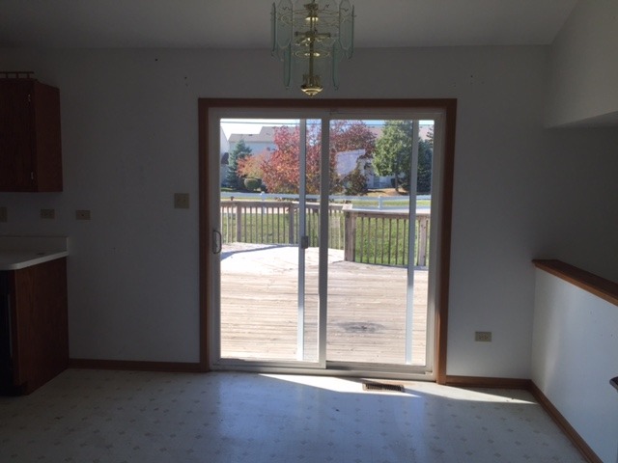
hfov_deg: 61.7
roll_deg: -1.7
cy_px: 232
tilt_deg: -5.6
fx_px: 518
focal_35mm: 29
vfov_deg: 48.2
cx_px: 309
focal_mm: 4.15
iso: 32
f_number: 2.2
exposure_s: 1/444
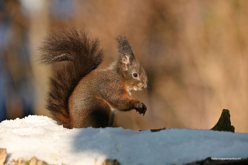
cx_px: 124
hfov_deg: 5.1
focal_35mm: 402
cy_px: 82
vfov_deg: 3.4
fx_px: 2769
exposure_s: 1/1000
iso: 360
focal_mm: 400
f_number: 8
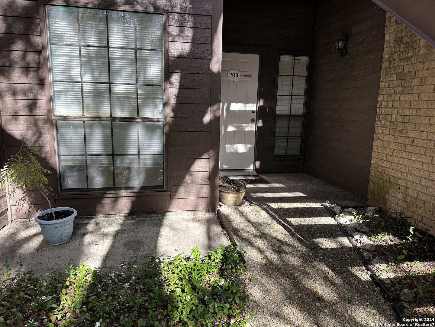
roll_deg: -1.6
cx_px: 218
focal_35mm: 24
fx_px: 302
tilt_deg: -10.6
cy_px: 164
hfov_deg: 71.6
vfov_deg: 56.8
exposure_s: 1/404
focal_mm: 6.86
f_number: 1.78
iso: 80
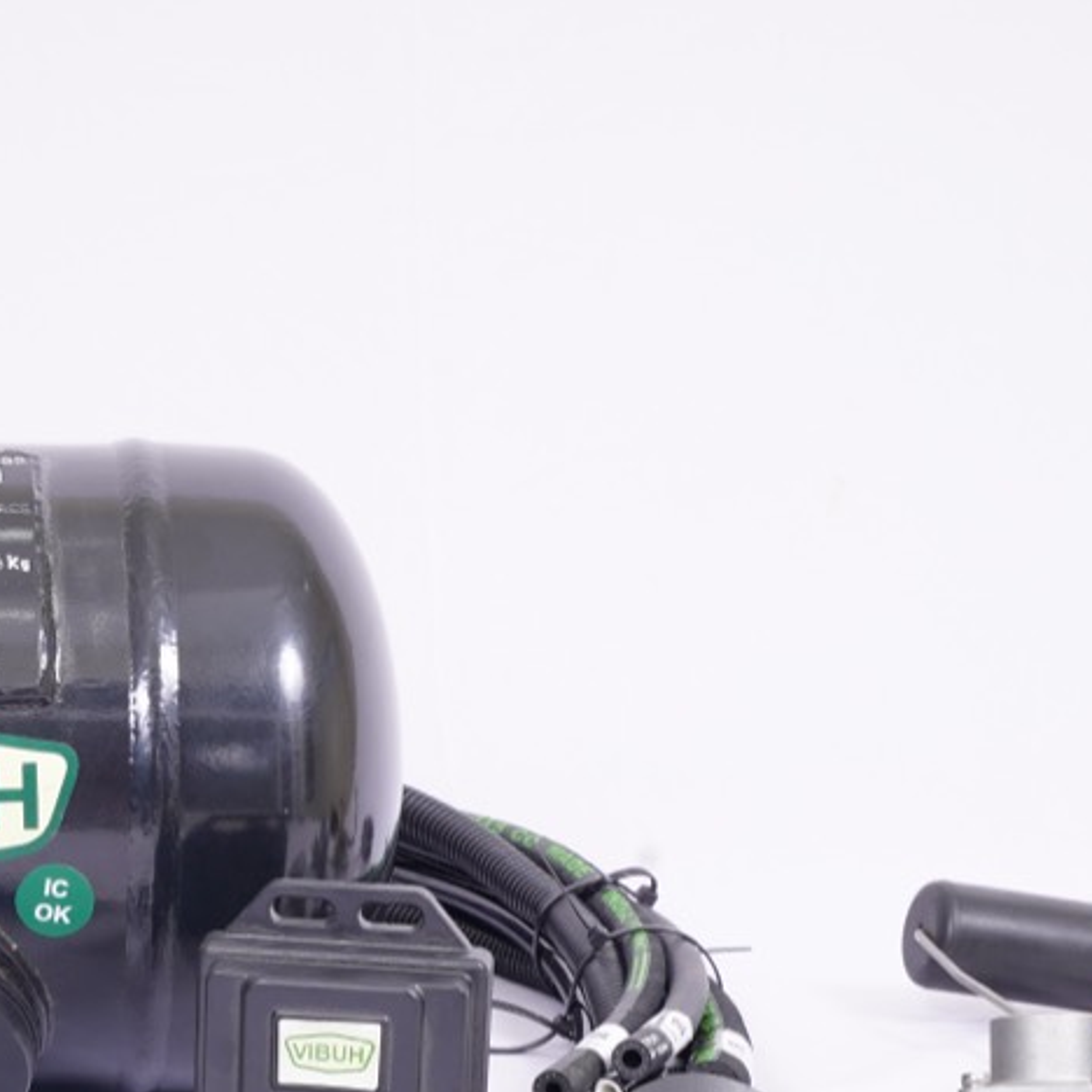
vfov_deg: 19.2
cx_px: -5
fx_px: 3176
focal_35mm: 89
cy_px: 934
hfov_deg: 19.0
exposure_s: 1/160
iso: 400
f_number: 11
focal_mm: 35
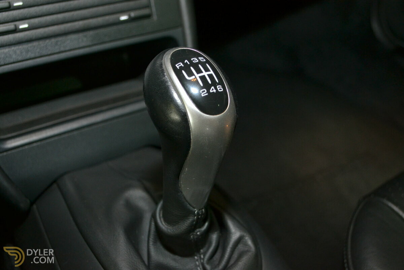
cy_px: 135
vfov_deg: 31.9
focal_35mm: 42
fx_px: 471
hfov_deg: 46.4
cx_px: 202
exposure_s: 1/30
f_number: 4.5
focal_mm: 28
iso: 800
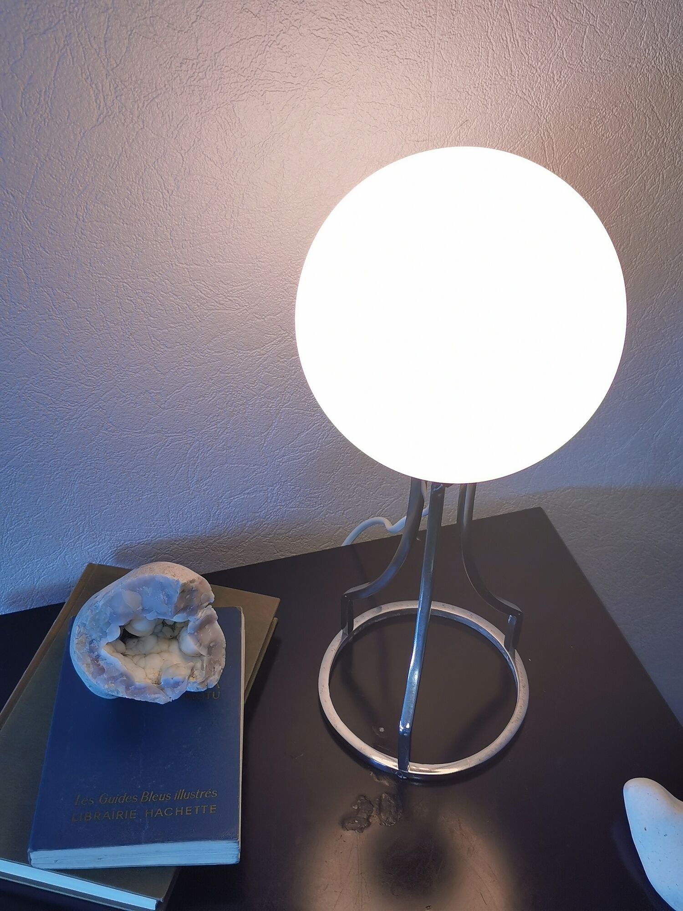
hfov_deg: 36.8
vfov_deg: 47.9
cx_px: 342
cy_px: 456
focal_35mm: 39
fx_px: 1026
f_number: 1.8
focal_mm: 5.58
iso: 50
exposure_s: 1/100
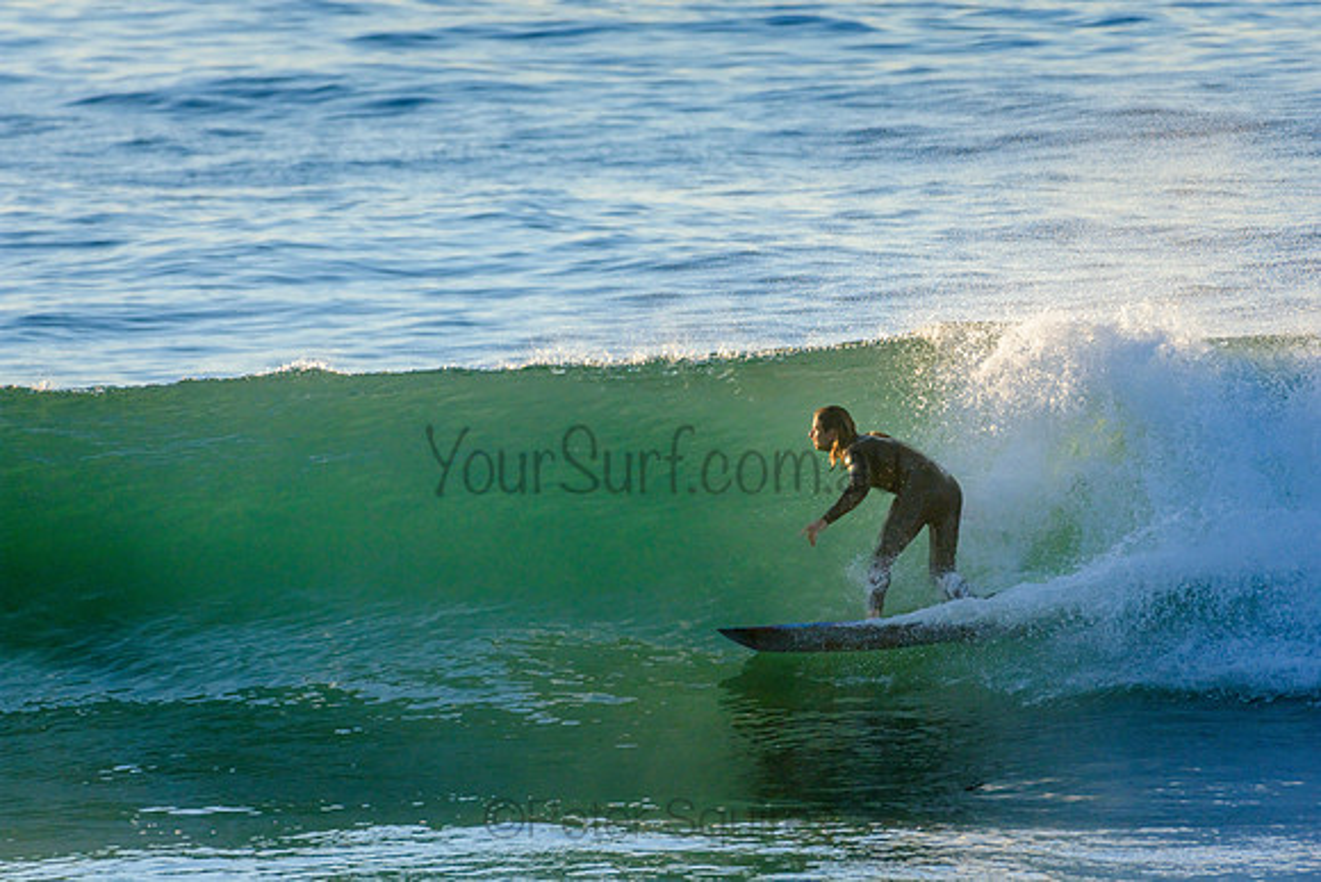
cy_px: 441
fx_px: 27533
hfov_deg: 2.7
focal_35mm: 750
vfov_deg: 1.8
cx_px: 660
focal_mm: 500
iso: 500
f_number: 5.6
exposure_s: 1/2000
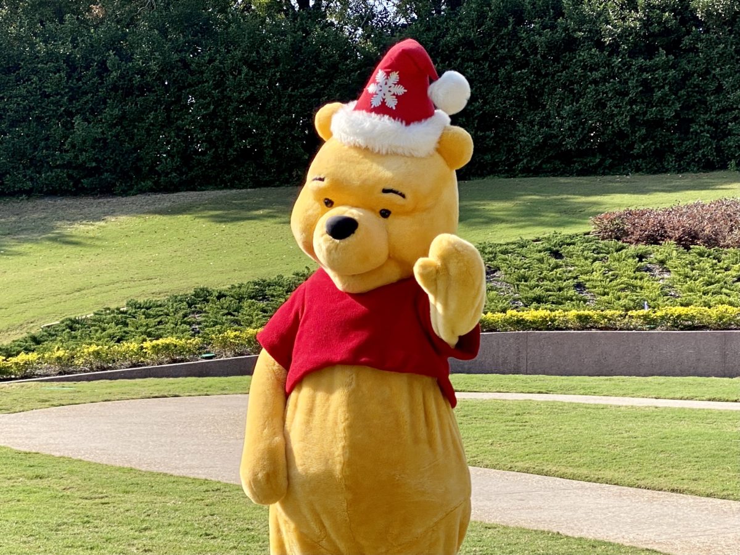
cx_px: 370
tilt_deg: -1.9
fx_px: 1112
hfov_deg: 36.8
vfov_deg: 28.0
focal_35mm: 52
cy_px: 278
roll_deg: -0.4
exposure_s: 1/841
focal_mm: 6
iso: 20
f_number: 2
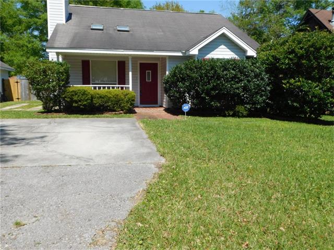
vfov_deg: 46.8
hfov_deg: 60.0
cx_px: 167
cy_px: 125
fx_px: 289
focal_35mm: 30
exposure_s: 1/1250
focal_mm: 5.3
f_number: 3.2
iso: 125
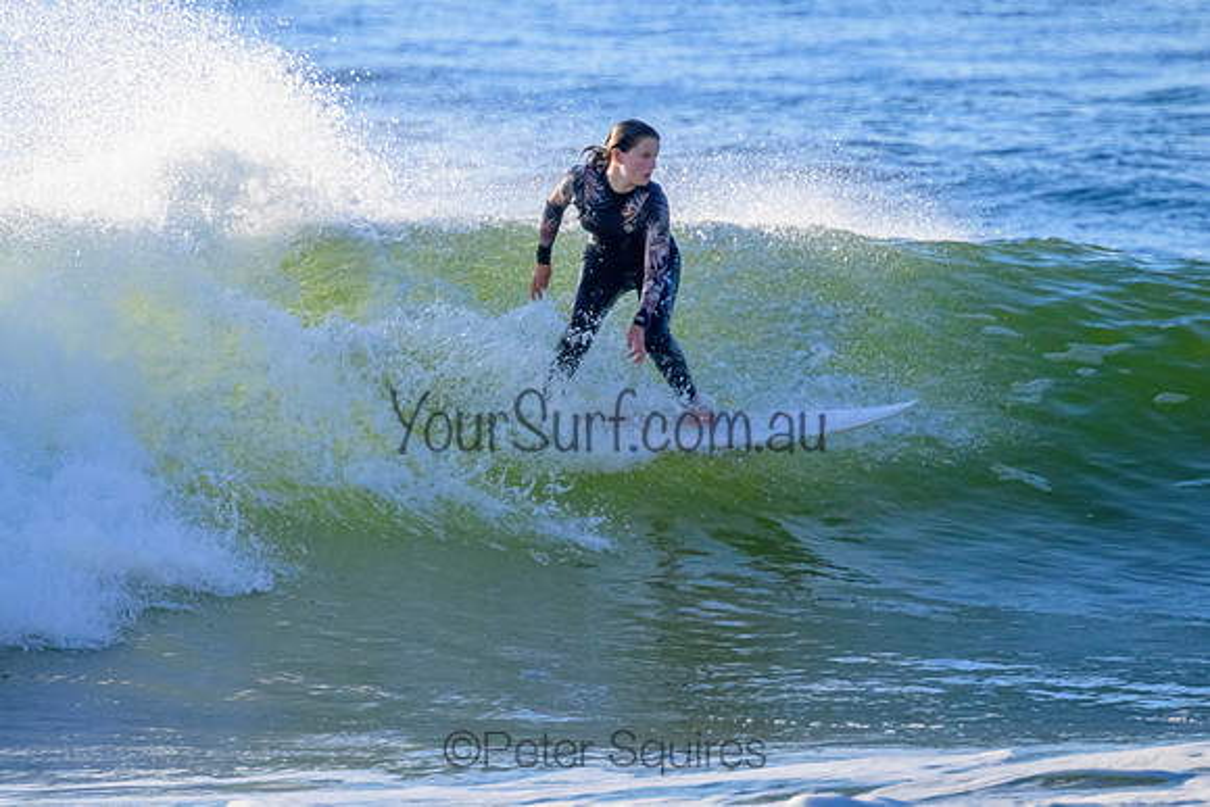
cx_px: 380
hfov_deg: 1.9
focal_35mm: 1098
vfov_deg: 1.3
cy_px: 317
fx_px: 36912
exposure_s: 1/2000
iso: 1600
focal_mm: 800
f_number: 11
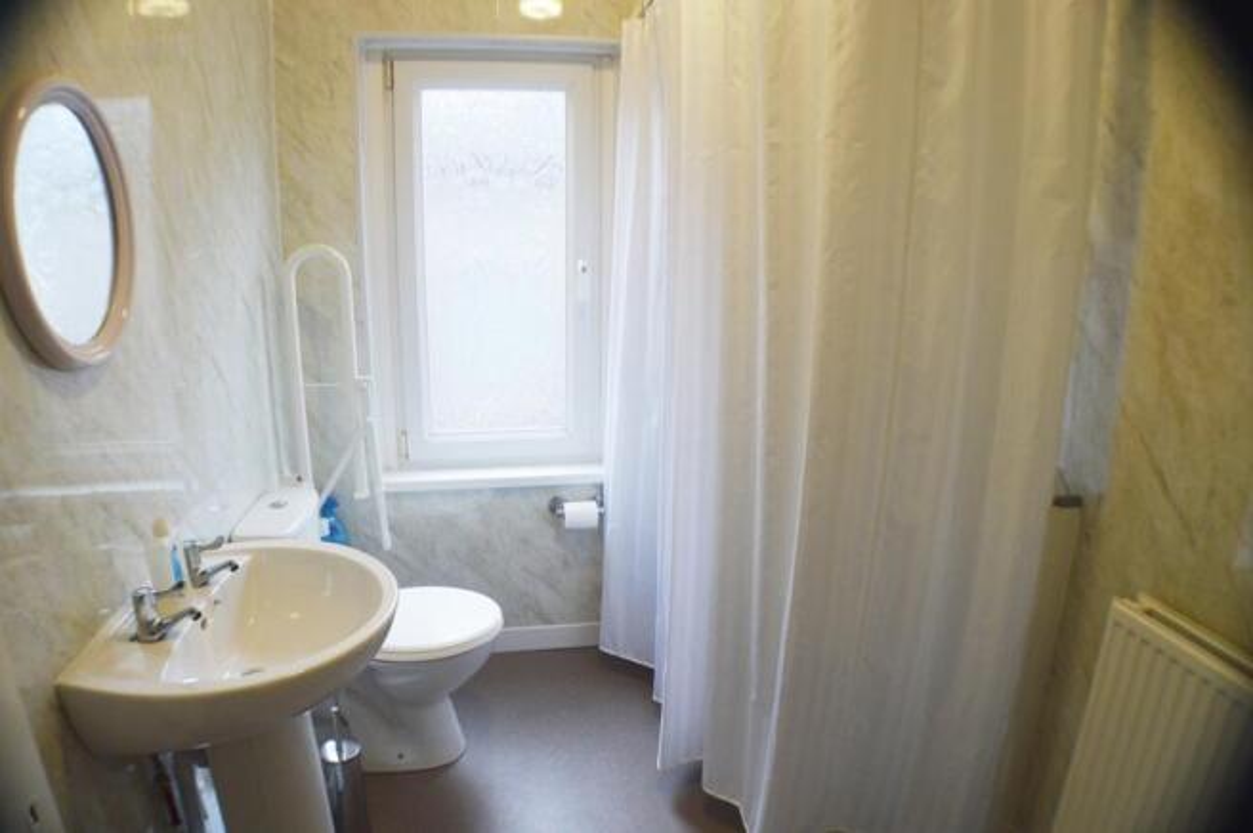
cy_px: 416
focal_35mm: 27
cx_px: 626
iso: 500
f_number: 3.5
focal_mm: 18
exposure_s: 1/60
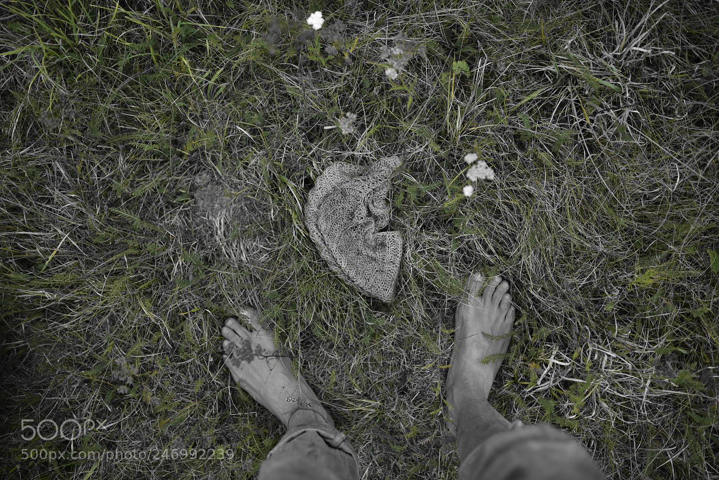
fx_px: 719
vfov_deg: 36.9
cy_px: 244
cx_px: 362
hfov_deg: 53.1
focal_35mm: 36
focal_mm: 35
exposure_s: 1/1250
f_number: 1.8
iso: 100
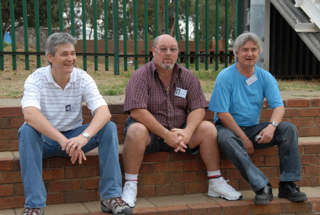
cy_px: 108
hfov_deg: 29.2
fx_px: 615
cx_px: 160
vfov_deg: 19.8
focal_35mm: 69
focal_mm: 46
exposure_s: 1/125
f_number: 5.6
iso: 200
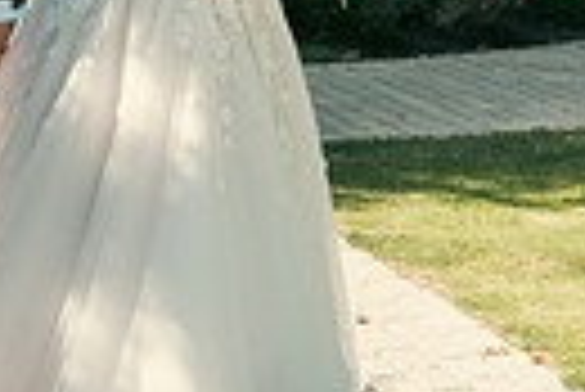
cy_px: -97
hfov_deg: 9.7
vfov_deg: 6.5
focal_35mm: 210
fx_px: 3416
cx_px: -90
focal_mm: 47
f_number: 3.5
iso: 125
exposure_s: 1/500
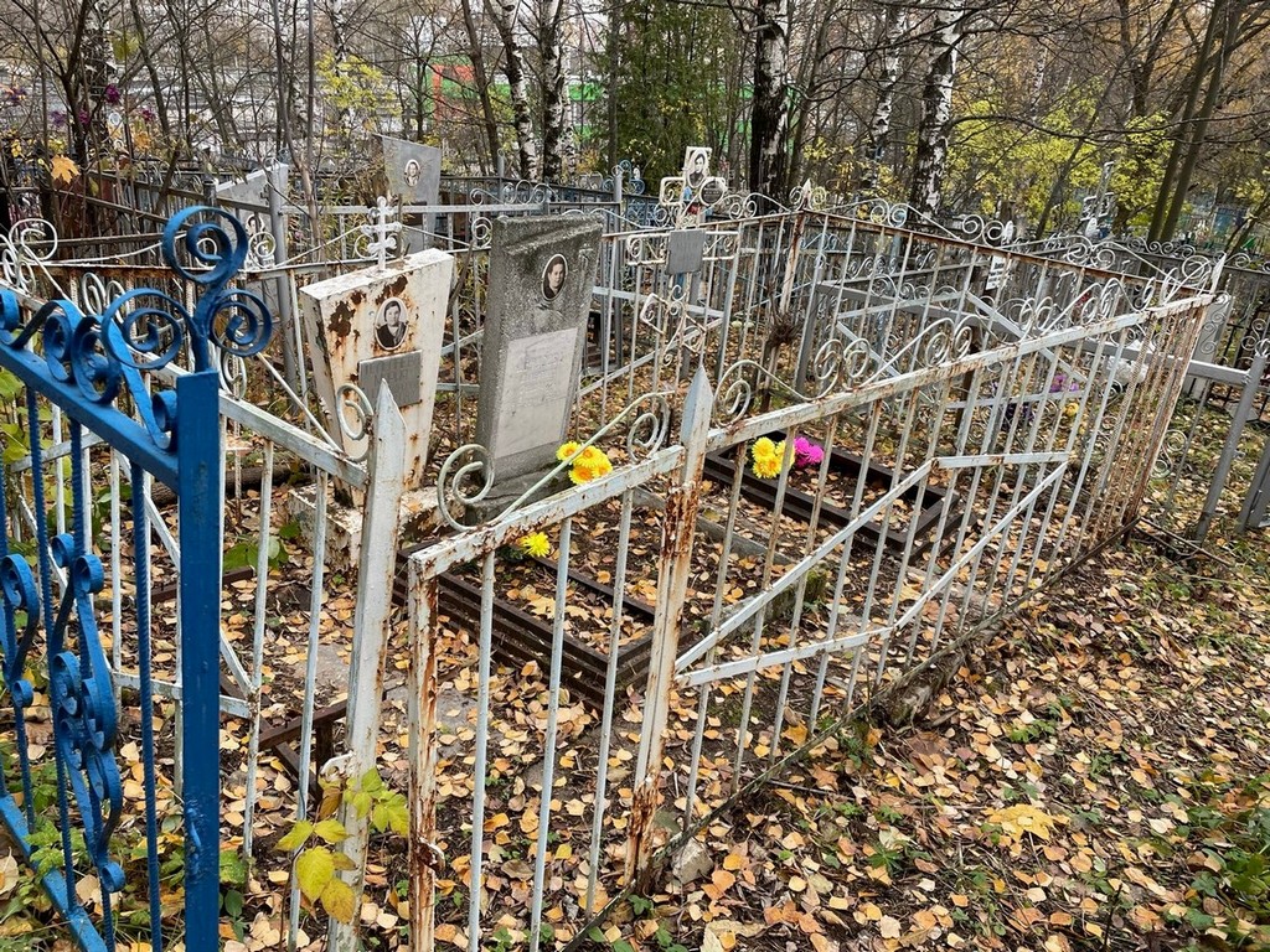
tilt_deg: -19.7
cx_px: 635
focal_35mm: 26
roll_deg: -0.7
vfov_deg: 53.1
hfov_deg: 67.3
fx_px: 954
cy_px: 476
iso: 32
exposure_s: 1/281
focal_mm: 4.2
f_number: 1.6
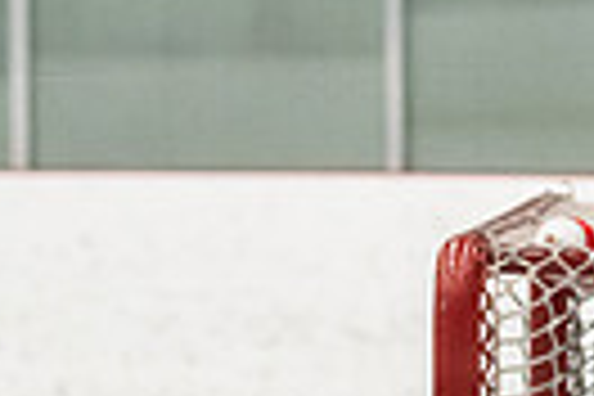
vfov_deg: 2.8
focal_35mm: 495
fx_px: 8167
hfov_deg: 4.1
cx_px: -514
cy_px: 695
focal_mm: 78
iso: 4000
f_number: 2.8
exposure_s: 1/800
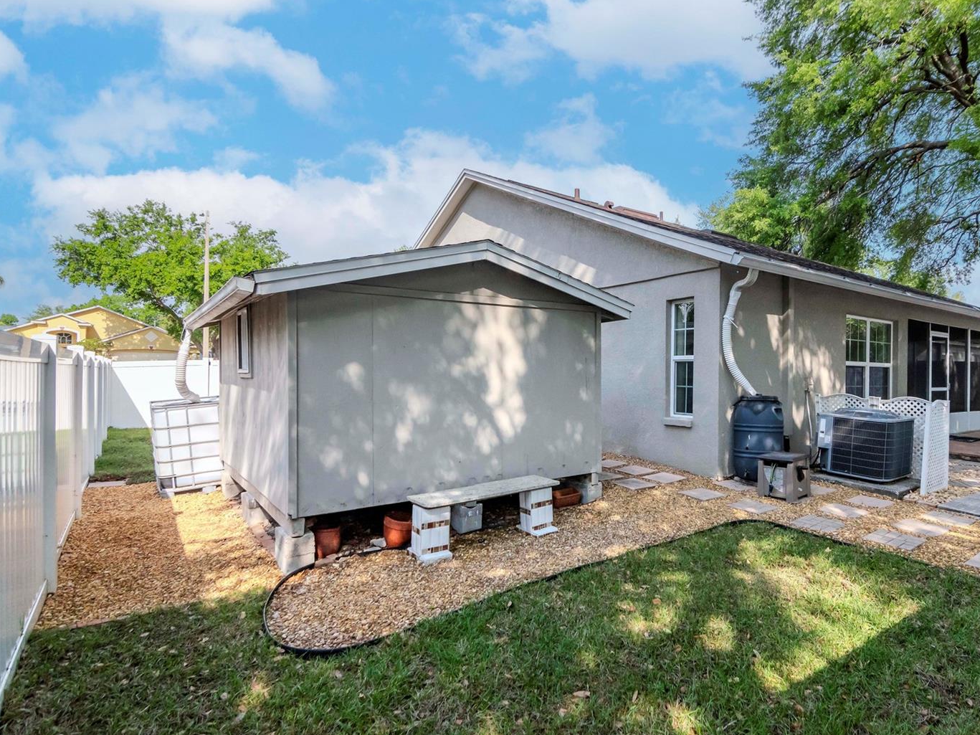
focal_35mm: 19
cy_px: 369
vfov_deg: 69.9
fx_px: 525
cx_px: 546
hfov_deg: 85.6
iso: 800
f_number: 6.3
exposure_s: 1/1600
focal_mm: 11
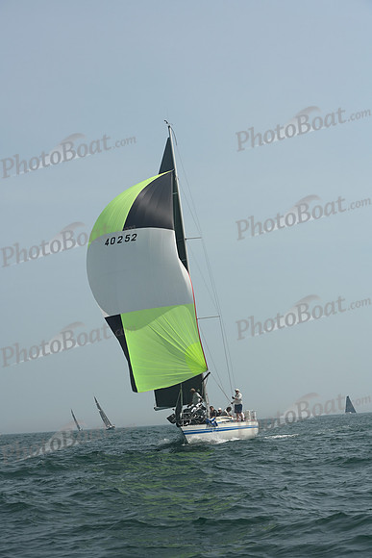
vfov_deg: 28.8
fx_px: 1084
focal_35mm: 70
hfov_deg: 19.5
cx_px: 186
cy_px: 279
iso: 320
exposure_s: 1/1250
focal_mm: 70
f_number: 10
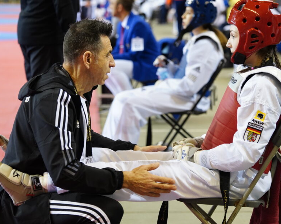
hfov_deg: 14.1
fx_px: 1139
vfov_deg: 11.3
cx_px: 158
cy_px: 117
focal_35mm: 137
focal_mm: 111
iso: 3200
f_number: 4
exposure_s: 1/125
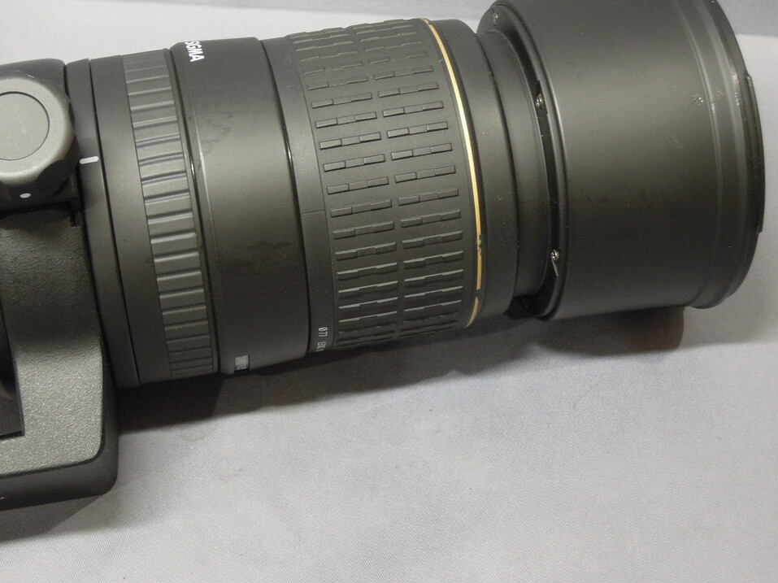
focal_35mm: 69
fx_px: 1550
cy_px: 255
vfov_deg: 21.3
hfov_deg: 28.1
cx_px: 293
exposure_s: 1/20
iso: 400
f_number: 4
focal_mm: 9.9
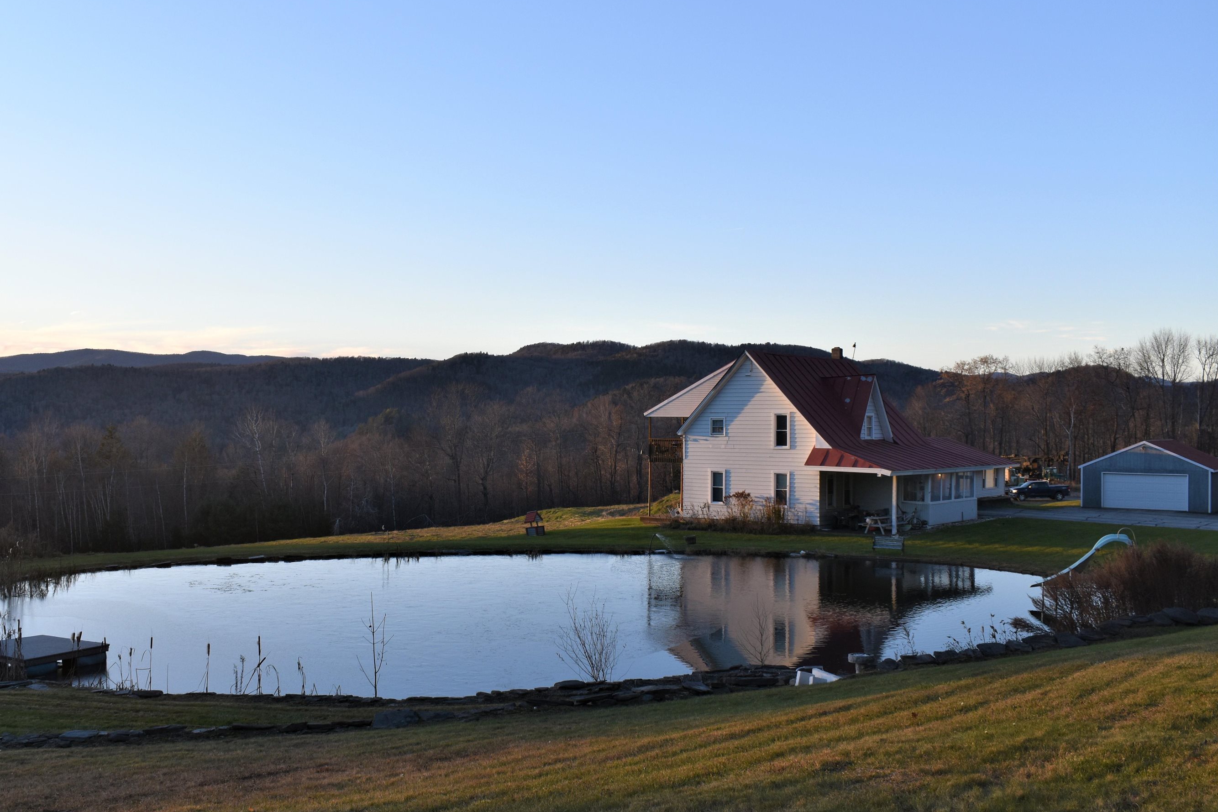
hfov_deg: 50.5
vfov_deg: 35.1
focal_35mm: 38
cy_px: 388
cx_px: 519
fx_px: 1286
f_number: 8
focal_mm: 22
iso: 250
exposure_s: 1/250
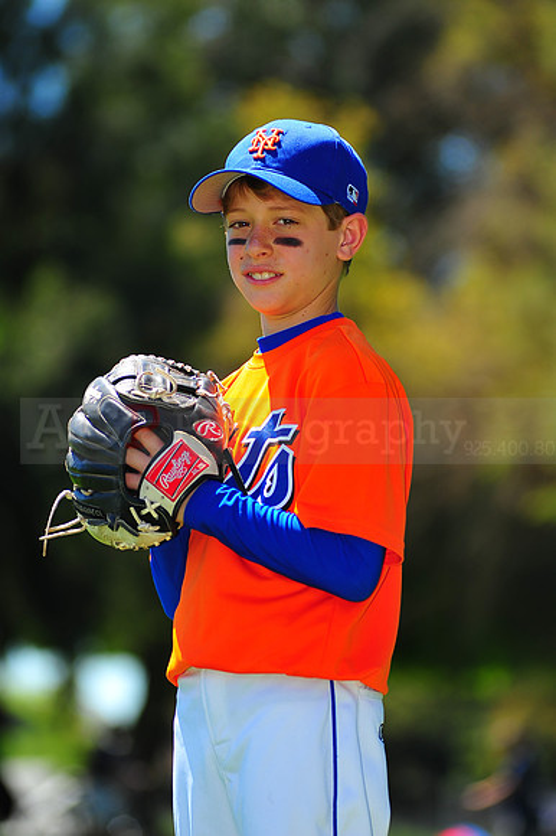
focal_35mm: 180
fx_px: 4175
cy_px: 418
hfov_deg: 7.6
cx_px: 278
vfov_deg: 11.4
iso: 200
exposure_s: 1/1000
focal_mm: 180
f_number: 4
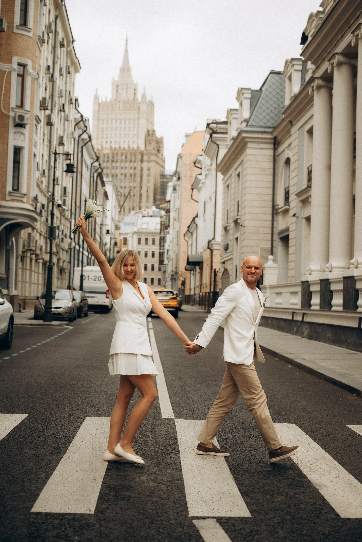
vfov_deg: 39.6
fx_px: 753
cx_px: 181
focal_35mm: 50
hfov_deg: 27.0
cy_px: 271
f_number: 3.2
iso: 125
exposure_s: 1/500
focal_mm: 50
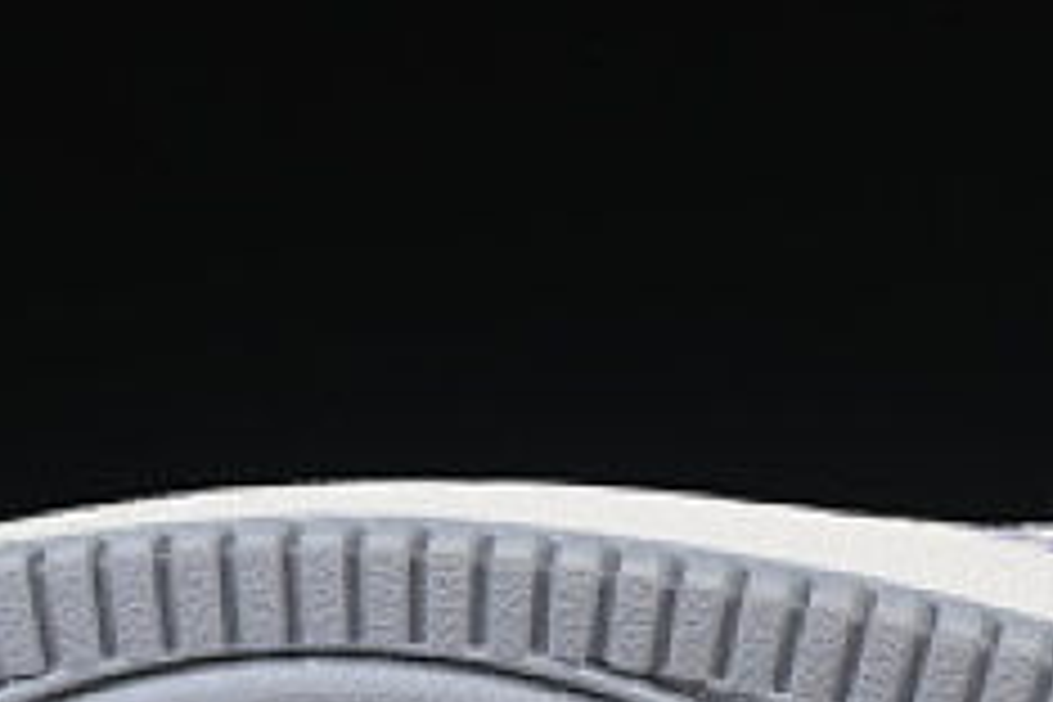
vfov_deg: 4.0
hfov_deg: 5.9
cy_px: 824
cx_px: 1053
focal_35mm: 346
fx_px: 10120
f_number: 8
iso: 160
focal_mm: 50
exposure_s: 1/80
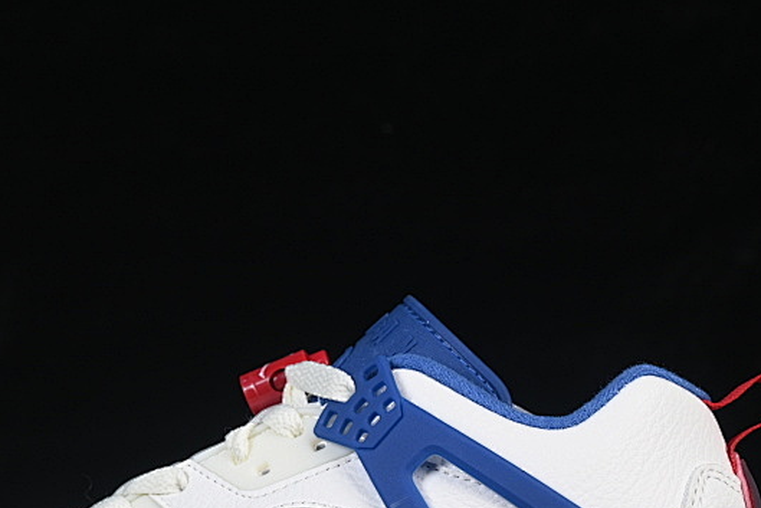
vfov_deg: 8.9
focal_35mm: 153
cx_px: 246
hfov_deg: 13.4
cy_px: 471
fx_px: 3235
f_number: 8
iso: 160
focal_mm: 50
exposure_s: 1/80
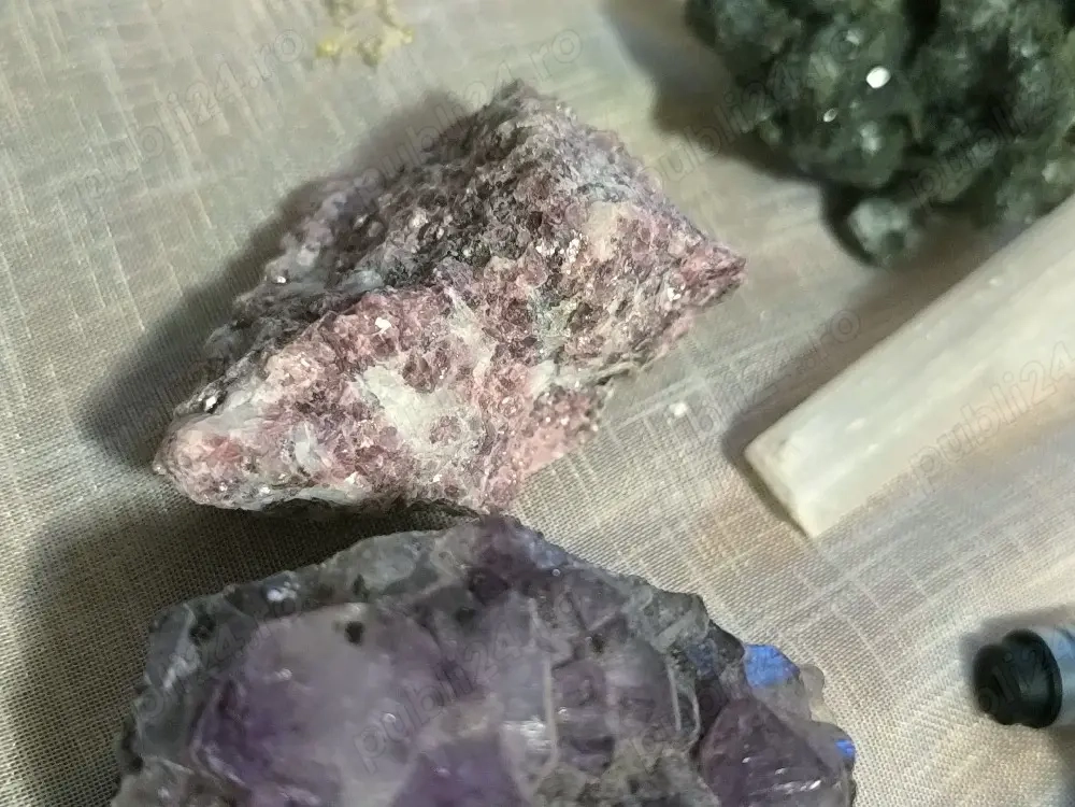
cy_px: 404
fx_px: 1429
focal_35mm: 46
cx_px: 538
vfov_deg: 31.5
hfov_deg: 41.2
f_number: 1.65
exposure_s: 1/20
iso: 8000
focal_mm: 6.14
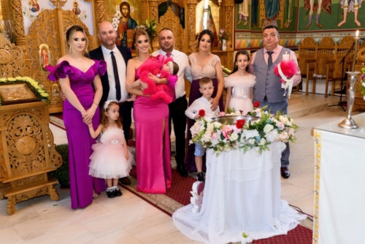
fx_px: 355
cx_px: 182
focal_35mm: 35
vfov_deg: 37.9
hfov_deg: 54.4
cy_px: 122
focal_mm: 35
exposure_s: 1/200
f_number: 2.8
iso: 1600
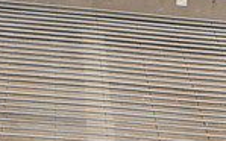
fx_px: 1213
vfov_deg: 6.4
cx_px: 214
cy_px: 326
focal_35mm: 197
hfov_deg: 10.6
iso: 320
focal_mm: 64
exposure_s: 1/250
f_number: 8
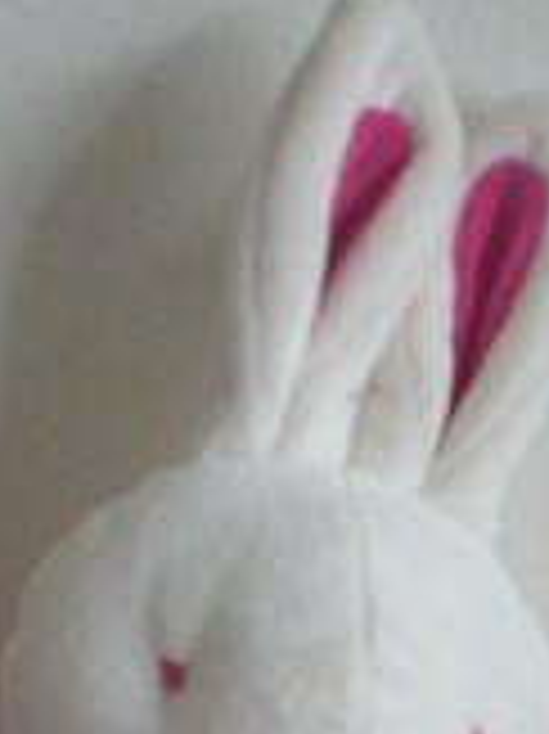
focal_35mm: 121
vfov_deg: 15.5
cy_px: 937
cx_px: 216
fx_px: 2562
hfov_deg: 12.2
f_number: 3.1
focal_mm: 6.3
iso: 440
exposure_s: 1/8
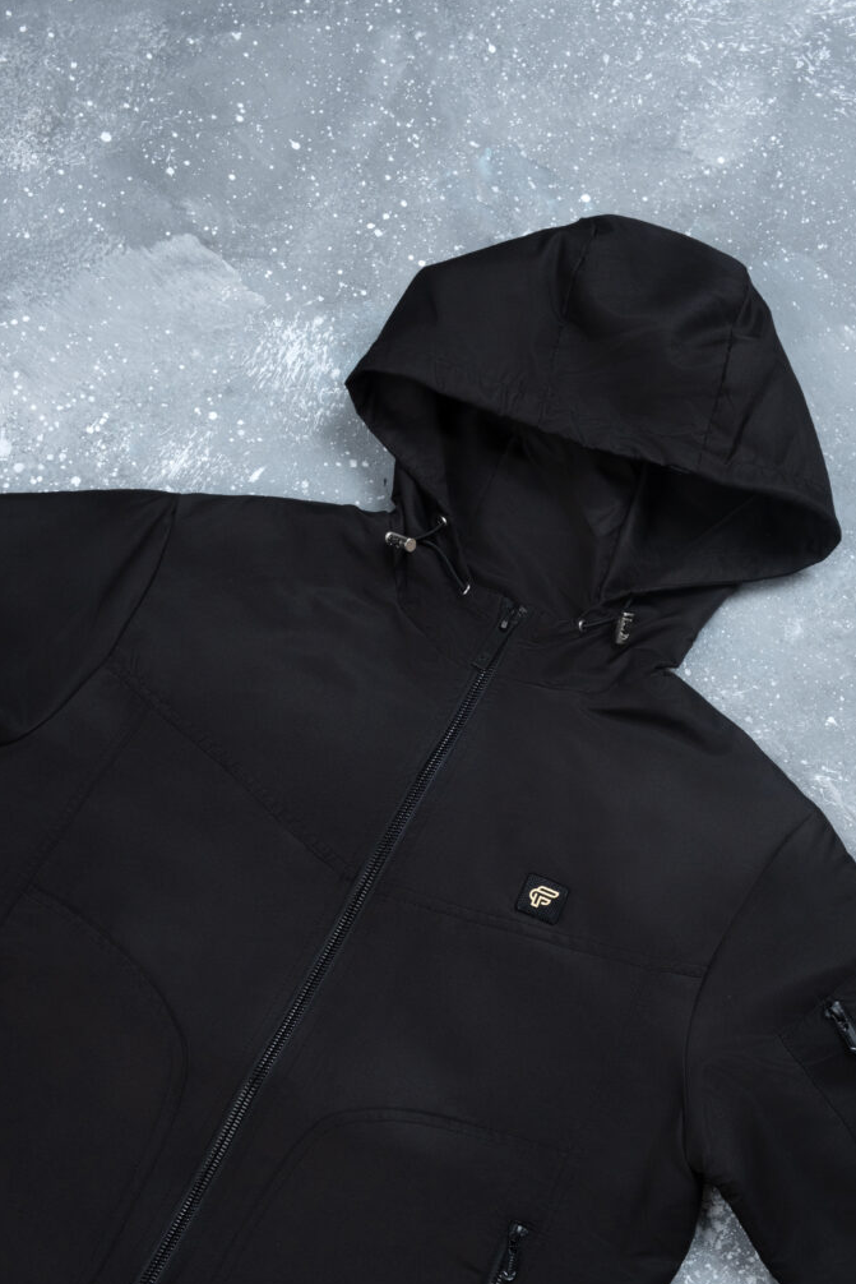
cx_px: 441
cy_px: 712
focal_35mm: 51
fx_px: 1818
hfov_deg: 26.5
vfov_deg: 38.8
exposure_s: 1/100
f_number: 10
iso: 400
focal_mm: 30.2
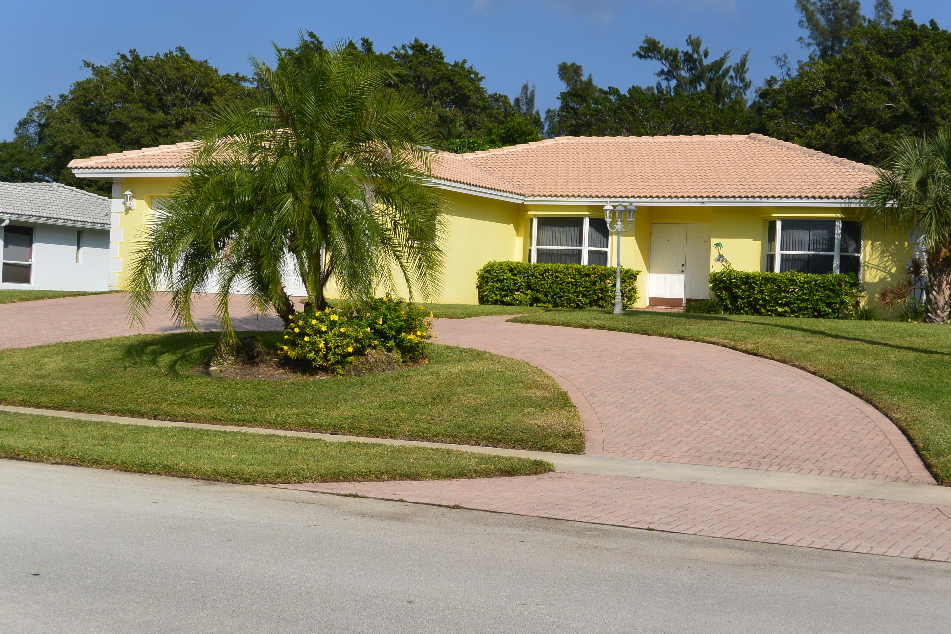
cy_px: 317
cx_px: 476
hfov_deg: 35.6
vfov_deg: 24.2
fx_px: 1479
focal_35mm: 56
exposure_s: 1/1600
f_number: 5.6
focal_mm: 21.1
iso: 160
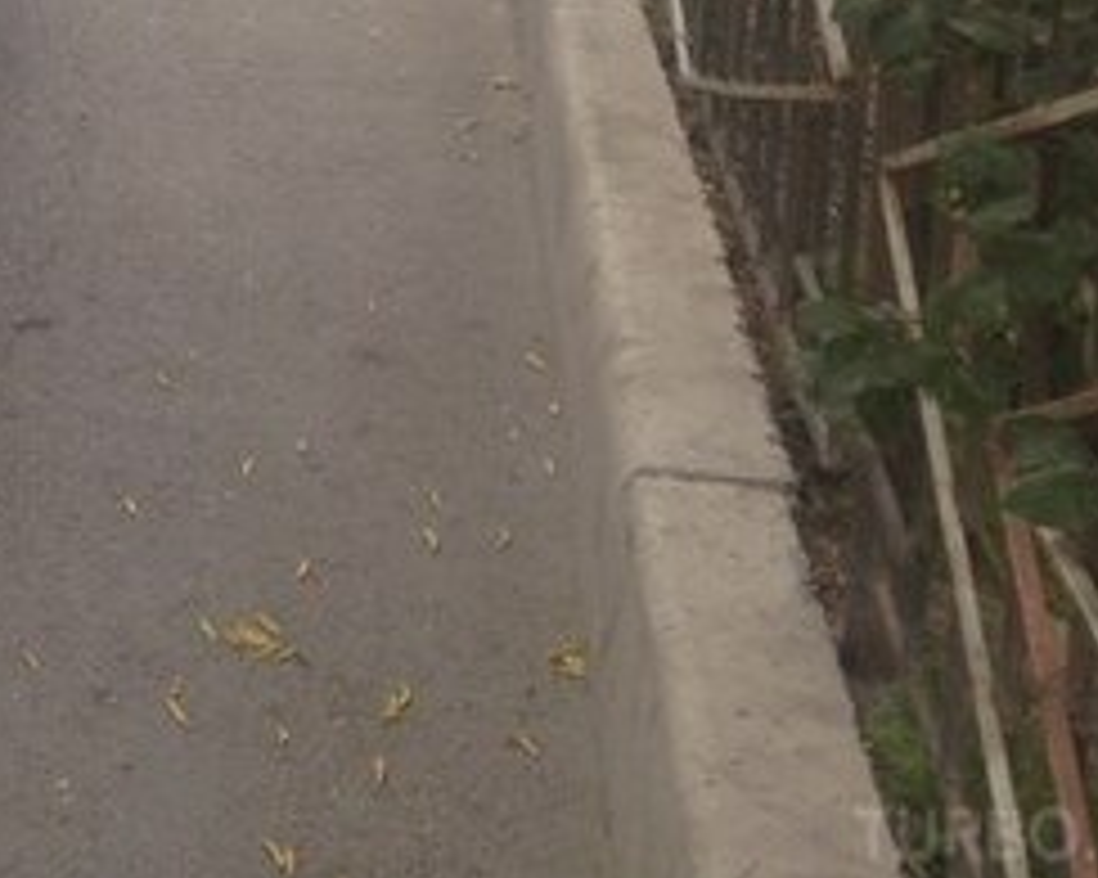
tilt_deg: -7.7
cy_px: -200
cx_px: -270
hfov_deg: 20.4
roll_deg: -1.5
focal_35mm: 87
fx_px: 2826
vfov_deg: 16.8
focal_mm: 4.12
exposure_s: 1/120
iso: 50
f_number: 2.4
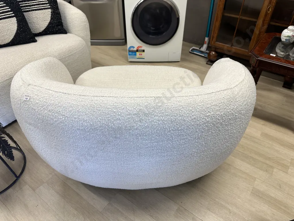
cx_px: 147
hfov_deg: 71.6
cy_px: 110
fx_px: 204
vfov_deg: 56.8
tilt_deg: -40.2
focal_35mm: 24
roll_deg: +0.3
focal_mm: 6.86
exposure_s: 1/100
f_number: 1.78
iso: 100
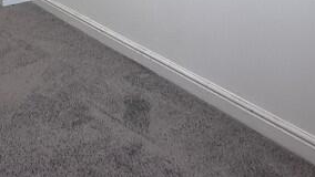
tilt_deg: -3.3
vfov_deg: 18.8
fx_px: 460
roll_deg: -0.2
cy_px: -102
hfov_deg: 35.1
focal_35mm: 55
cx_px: 17
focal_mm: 2.22
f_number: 2.2
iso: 64
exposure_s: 1/100
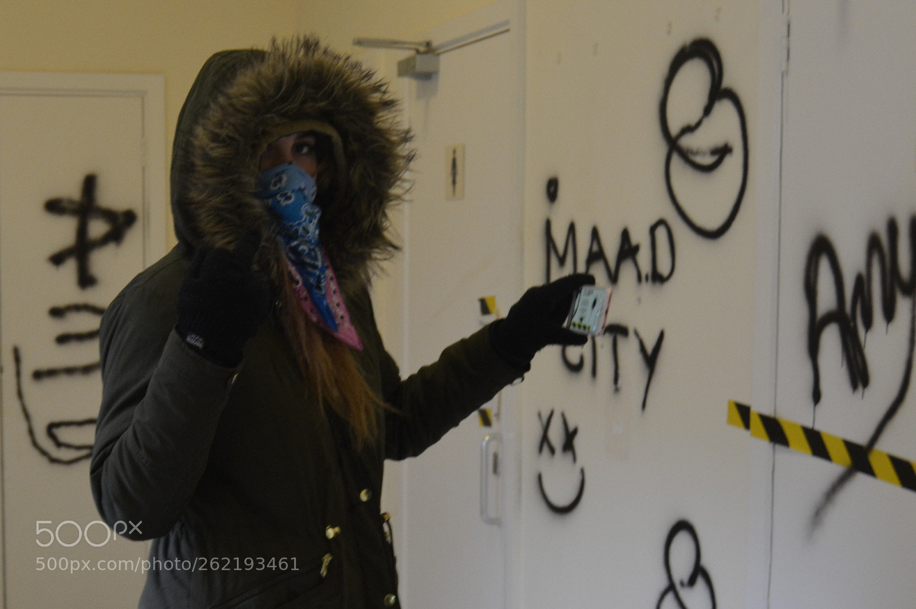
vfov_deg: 36.8
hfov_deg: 53.2
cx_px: 458
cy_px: 304
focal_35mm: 36
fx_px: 915
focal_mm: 24
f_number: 3.8
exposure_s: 1/30
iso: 800
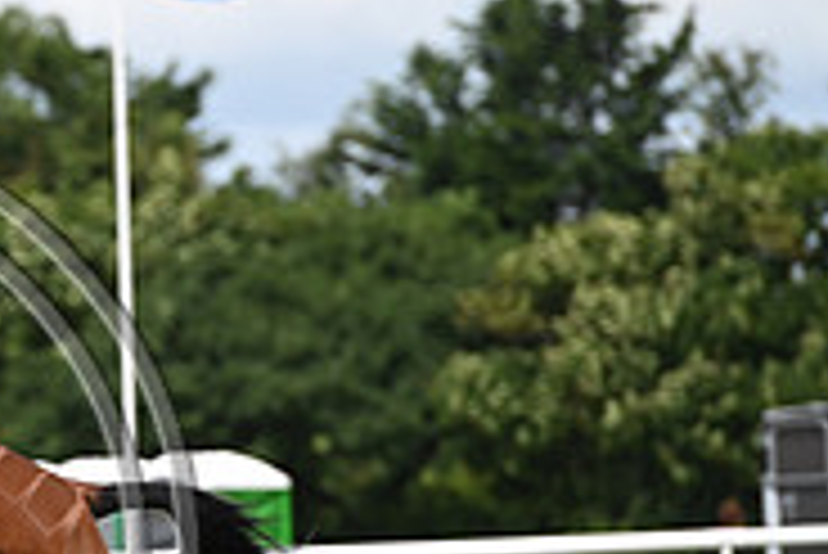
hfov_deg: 3.3
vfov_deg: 2.2
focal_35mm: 631
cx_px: -315
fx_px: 14524
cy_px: 502
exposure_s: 1/1250
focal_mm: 200
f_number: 4.5
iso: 140
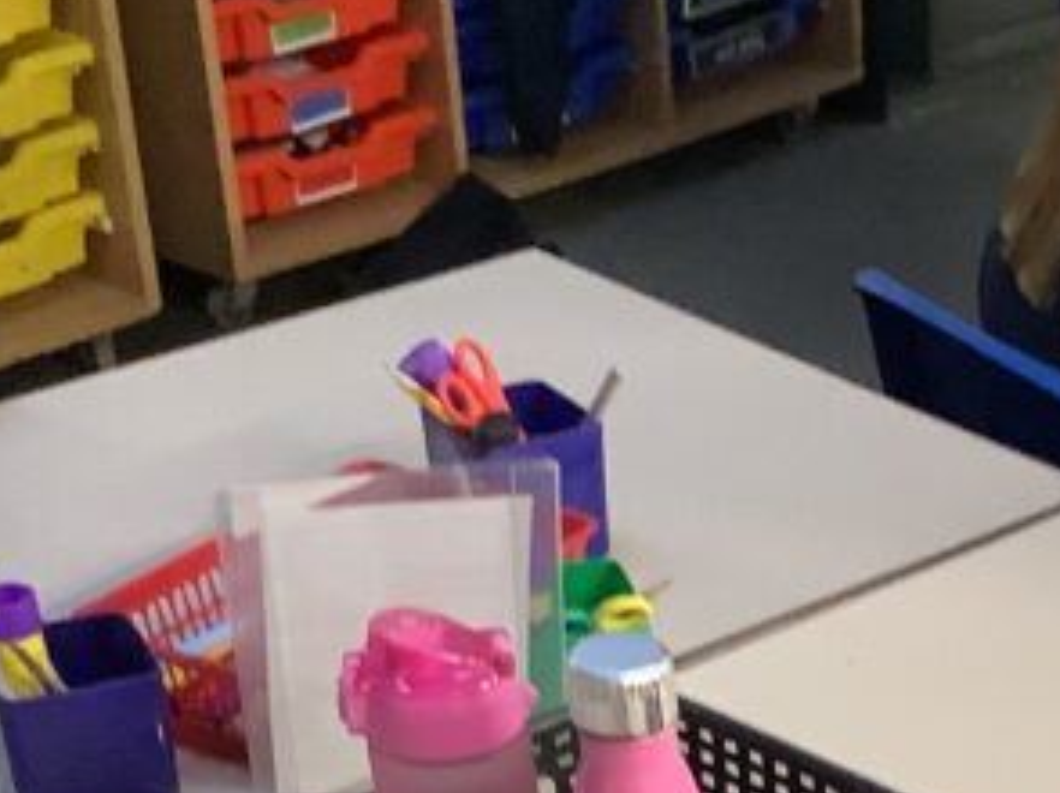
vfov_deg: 12.9
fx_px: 3304
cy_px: 1244
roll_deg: -2.9
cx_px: 1251
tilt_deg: -37.2
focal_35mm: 108
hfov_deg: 17.4
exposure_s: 1/40
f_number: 2.4
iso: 250
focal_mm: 3.3
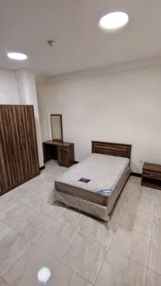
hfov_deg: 58.3
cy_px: 145
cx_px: 78
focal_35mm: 19
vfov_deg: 89.6
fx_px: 144
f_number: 2.2
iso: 480
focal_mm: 1.42
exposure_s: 1/33.3
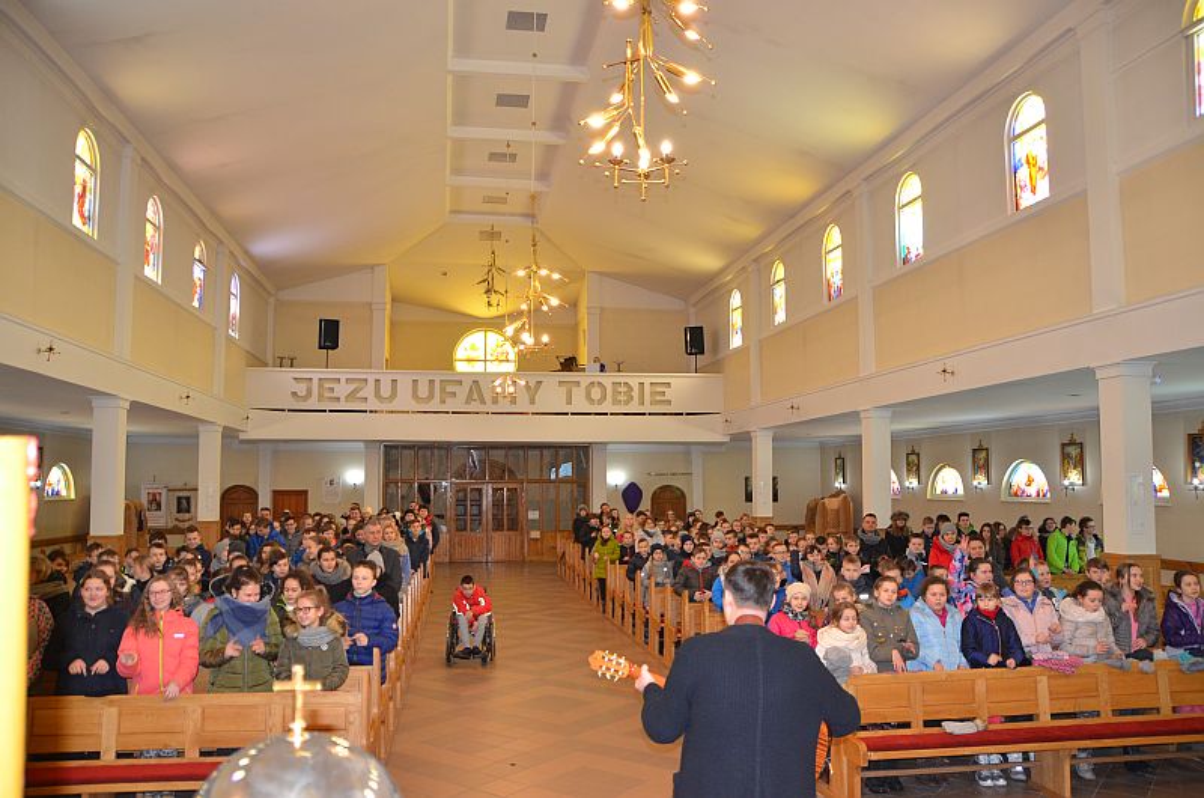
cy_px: 399
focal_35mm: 27
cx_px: 602
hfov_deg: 67.5
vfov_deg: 47.7
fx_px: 901
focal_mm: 18
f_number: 3.5
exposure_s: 1/60
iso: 800
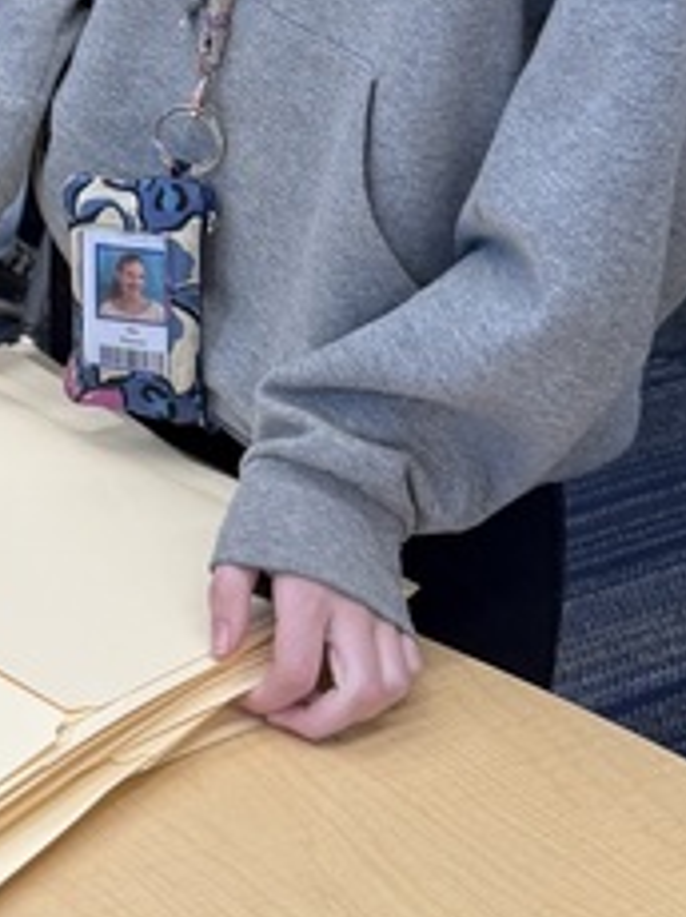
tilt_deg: -11.9
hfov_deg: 13.1
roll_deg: -0.9
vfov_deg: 17.0
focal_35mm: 107
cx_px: -307
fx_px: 2833
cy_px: -371
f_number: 1.78
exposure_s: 1/120
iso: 125
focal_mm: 6.76
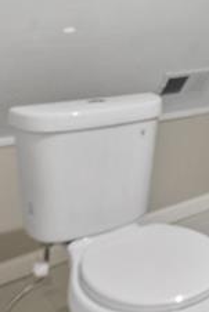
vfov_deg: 36.6
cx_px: 321
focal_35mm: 51
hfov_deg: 21.7
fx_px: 443
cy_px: 36
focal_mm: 10
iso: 1250
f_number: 10
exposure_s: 1/2.5
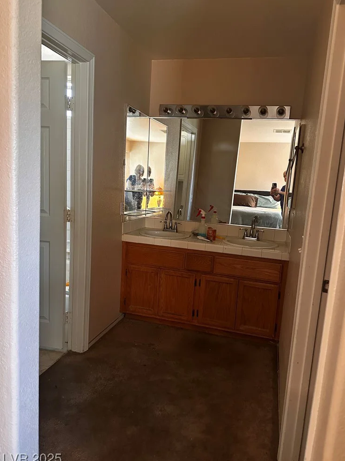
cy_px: 232
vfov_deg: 69.4
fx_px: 332
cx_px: 178
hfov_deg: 54.9
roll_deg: -4.9
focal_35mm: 25
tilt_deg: -8.4
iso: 640
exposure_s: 1/40
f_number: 1.78
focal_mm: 6.86
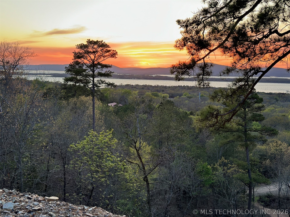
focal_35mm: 48
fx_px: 402
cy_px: 108
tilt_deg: -5.6
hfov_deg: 39.7
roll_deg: -1.3
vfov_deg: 30.3
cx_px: 145
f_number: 1.78
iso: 100
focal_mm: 6.86
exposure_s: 1/121
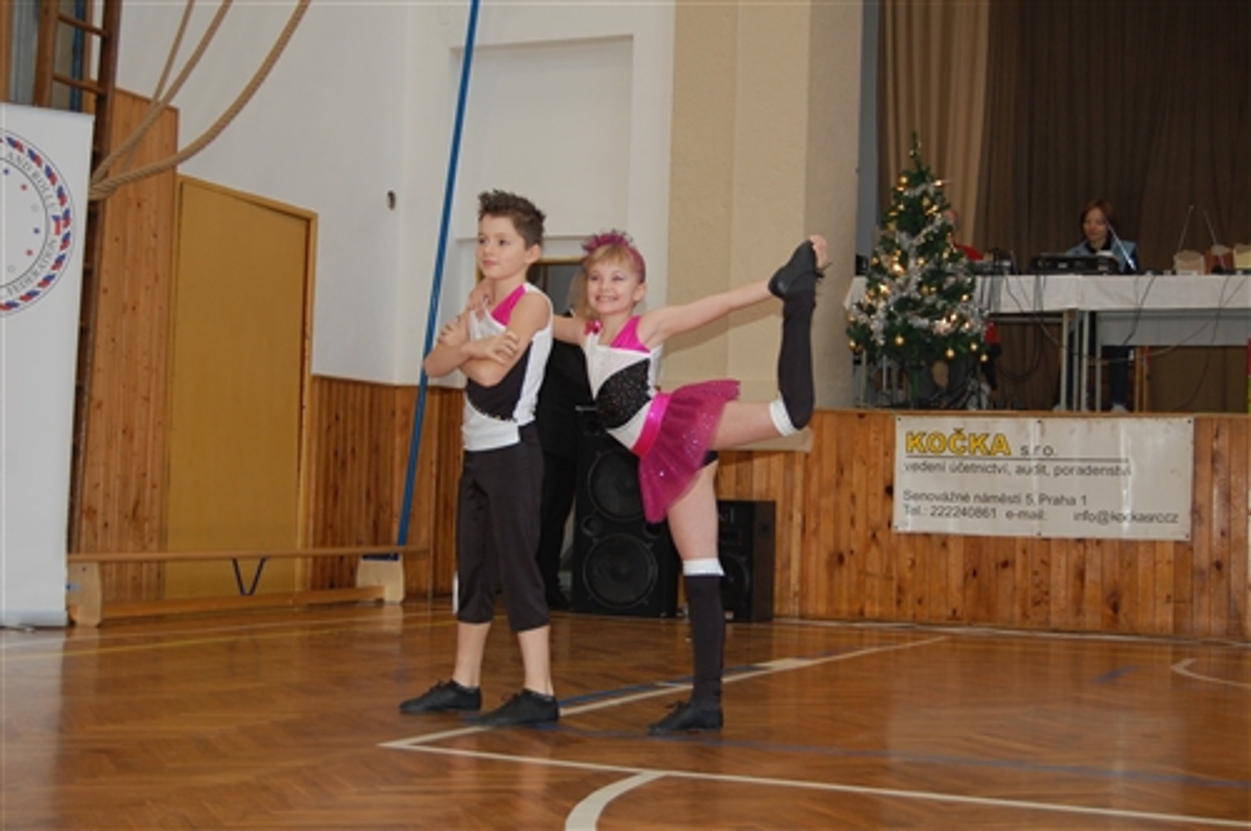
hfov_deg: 37.9
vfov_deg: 25.7
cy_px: 416
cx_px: 626
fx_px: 1822
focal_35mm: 52
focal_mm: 35
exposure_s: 1/60
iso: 400
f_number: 4.8
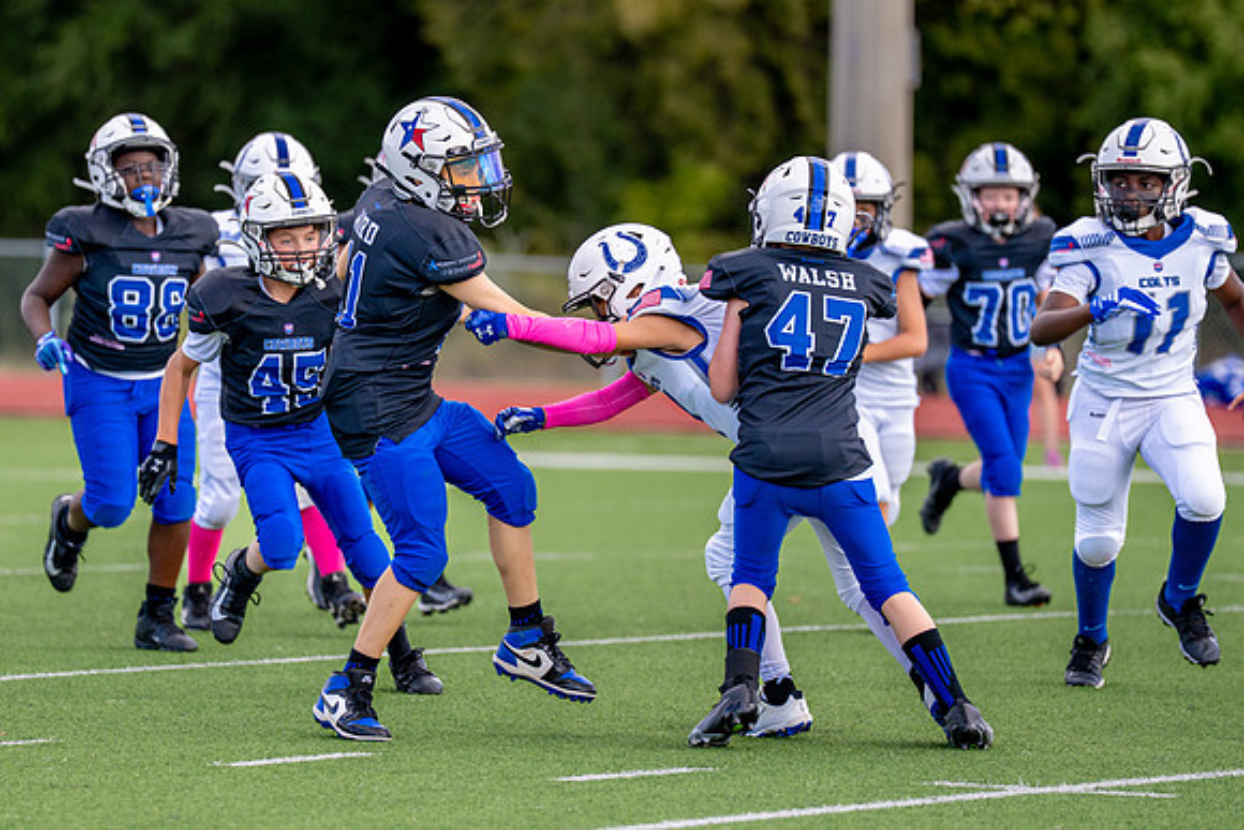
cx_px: 534
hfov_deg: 7.1
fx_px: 9973
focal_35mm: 289
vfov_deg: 4.8
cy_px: 416
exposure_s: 1/2500
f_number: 2.8
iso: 320
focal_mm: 200
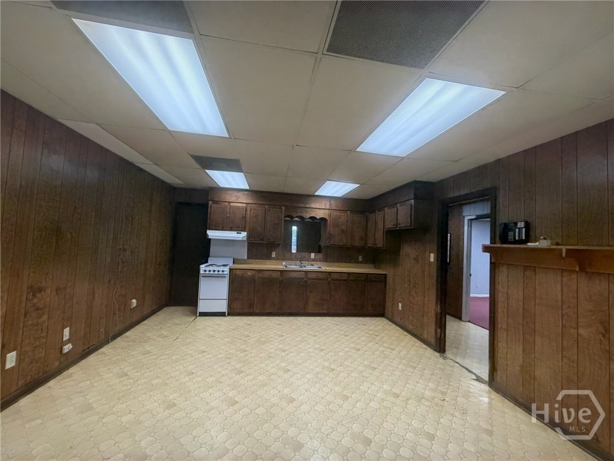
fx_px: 248
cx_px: 307
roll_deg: -1.9
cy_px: 230
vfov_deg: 85.7
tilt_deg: +3.2
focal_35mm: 14
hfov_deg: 102.1
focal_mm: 2.22
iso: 250
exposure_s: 1/120
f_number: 2.2
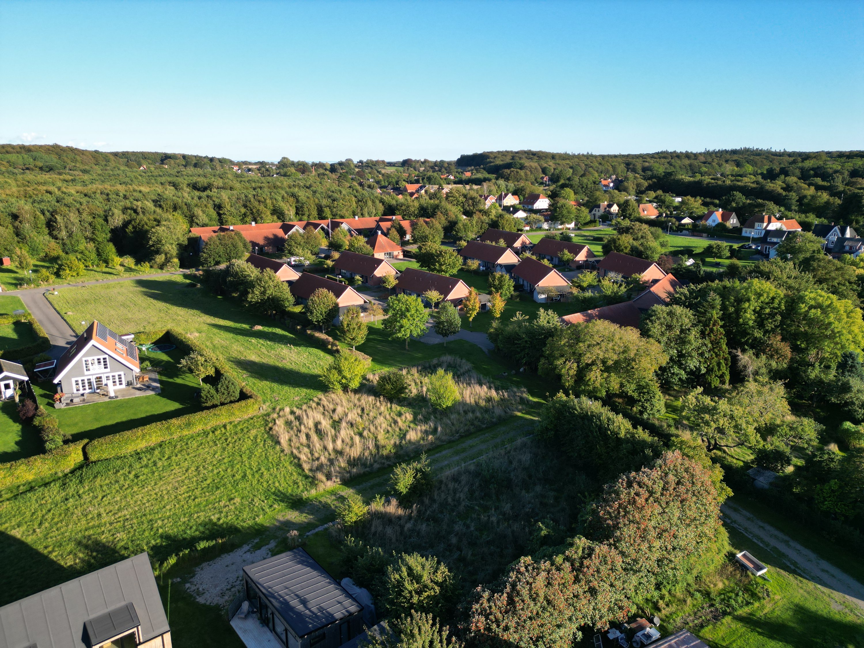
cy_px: 324
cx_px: 432
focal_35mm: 24
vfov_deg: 56.8
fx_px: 599
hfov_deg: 71.6
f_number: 1.7
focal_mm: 6.72
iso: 100
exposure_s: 1/1250
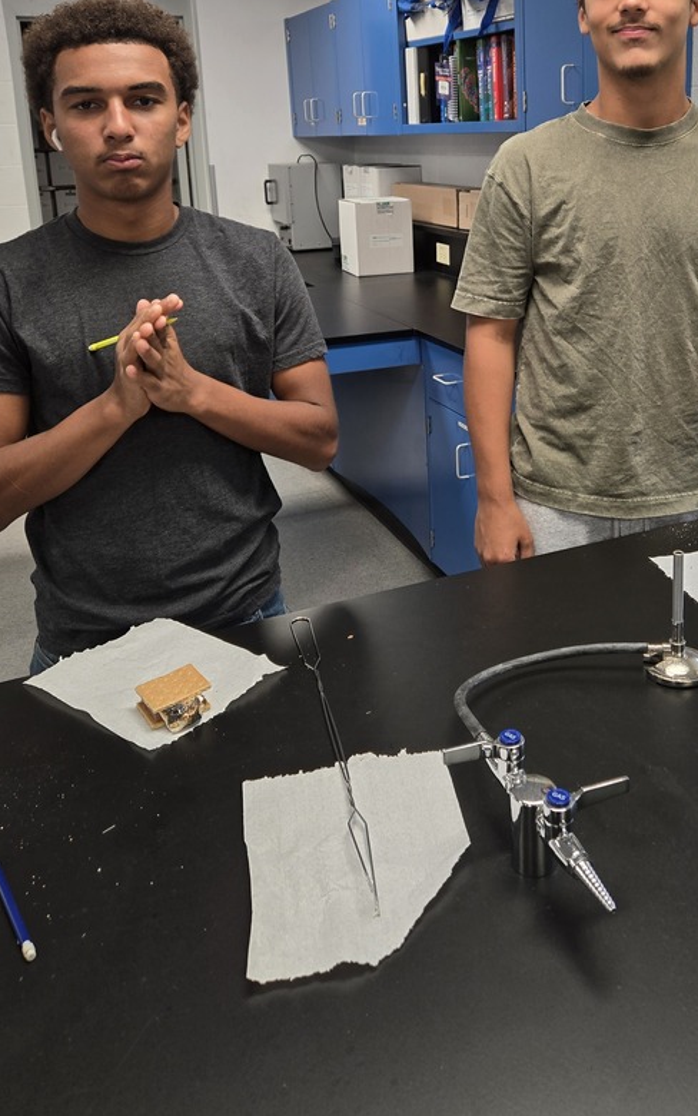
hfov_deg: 39.1
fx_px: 973
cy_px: 388
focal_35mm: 32
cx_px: 458
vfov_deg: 58.5
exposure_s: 1/50
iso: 64
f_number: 1.8
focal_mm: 5.4
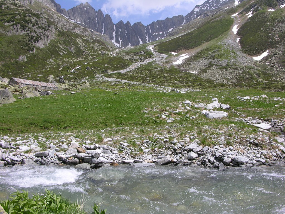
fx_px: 288
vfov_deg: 40.7
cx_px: 142
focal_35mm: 35
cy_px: 107
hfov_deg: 52.6
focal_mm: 8.9
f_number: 6.3
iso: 50
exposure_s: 1/235
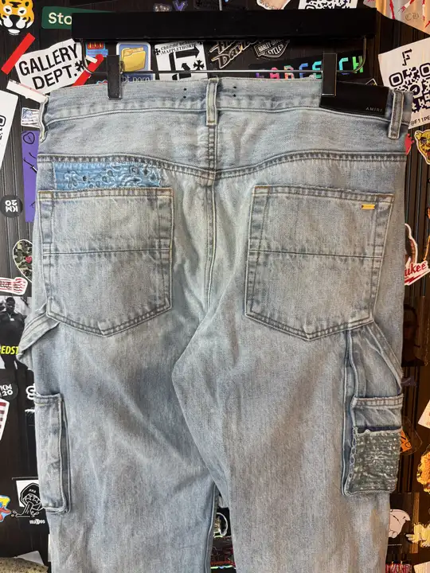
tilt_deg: -7.7
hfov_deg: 56.8
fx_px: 398
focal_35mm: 24
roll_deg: -0.7
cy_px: 286
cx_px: 215
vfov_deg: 71.6
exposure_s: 1/100
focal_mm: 6.76
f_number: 1.78
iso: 125
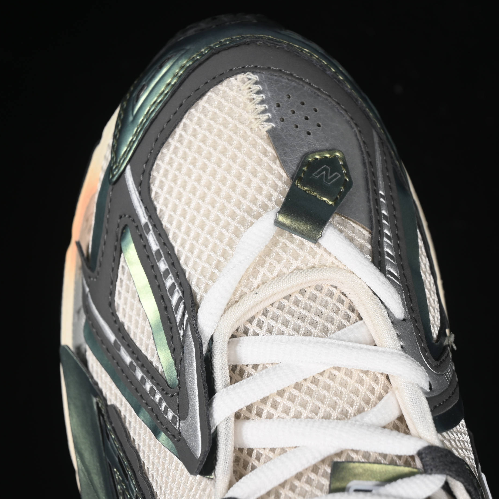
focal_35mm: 96
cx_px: 248
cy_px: 249
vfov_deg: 18.1
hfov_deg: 18.1
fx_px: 1566
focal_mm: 50
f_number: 6.3
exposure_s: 1/60
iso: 160
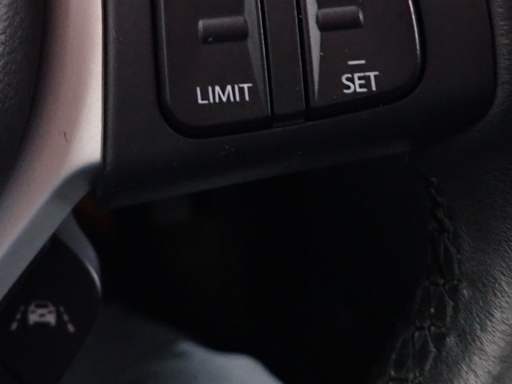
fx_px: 769
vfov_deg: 26.5
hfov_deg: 36.1
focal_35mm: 52
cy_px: 1
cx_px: 134
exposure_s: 1/15
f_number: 2
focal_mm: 4.5
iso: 800
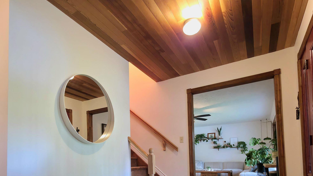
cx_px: 135
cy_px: 153
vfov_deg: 47.2
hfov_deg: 80.7
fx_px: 183
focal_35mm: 22
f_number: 1.9
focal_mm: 2.2
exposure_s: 1/12
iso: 125
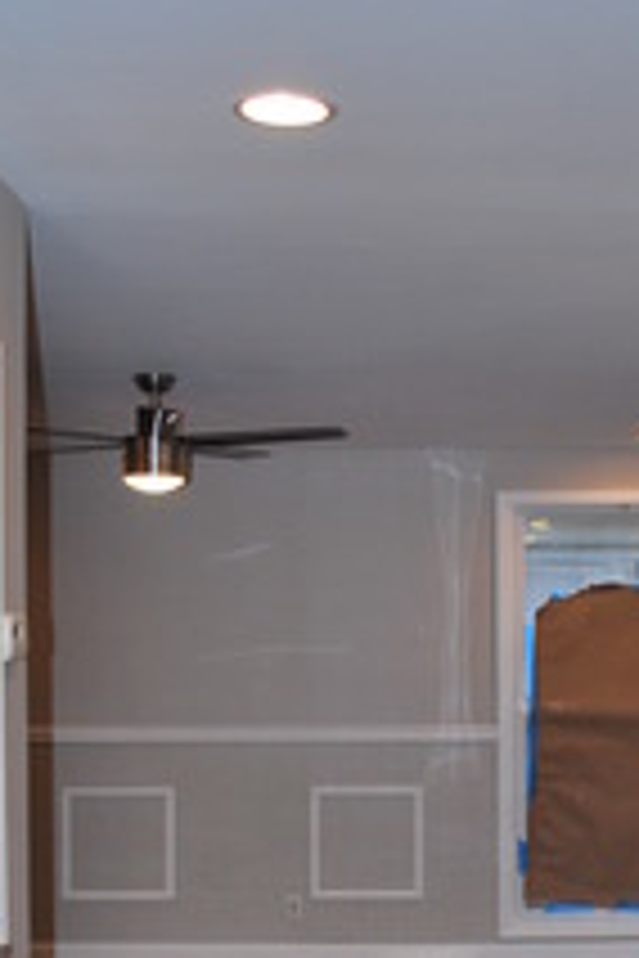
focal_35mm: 61
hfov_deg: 22.1
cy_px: 697
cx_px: 452
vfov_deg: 32.4
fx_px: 1624
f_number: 3.5
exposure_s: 1/60
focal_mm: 18
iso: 200
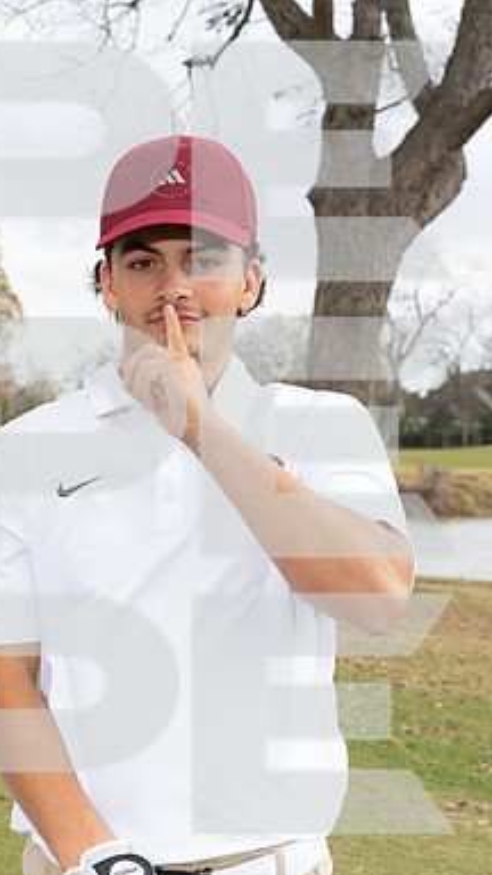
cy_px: 439
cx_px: -118
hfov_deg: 15.3
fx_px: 1763
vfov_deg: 27.9
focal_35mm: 76
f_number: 8
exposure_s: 1/250
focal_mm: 48
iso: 400
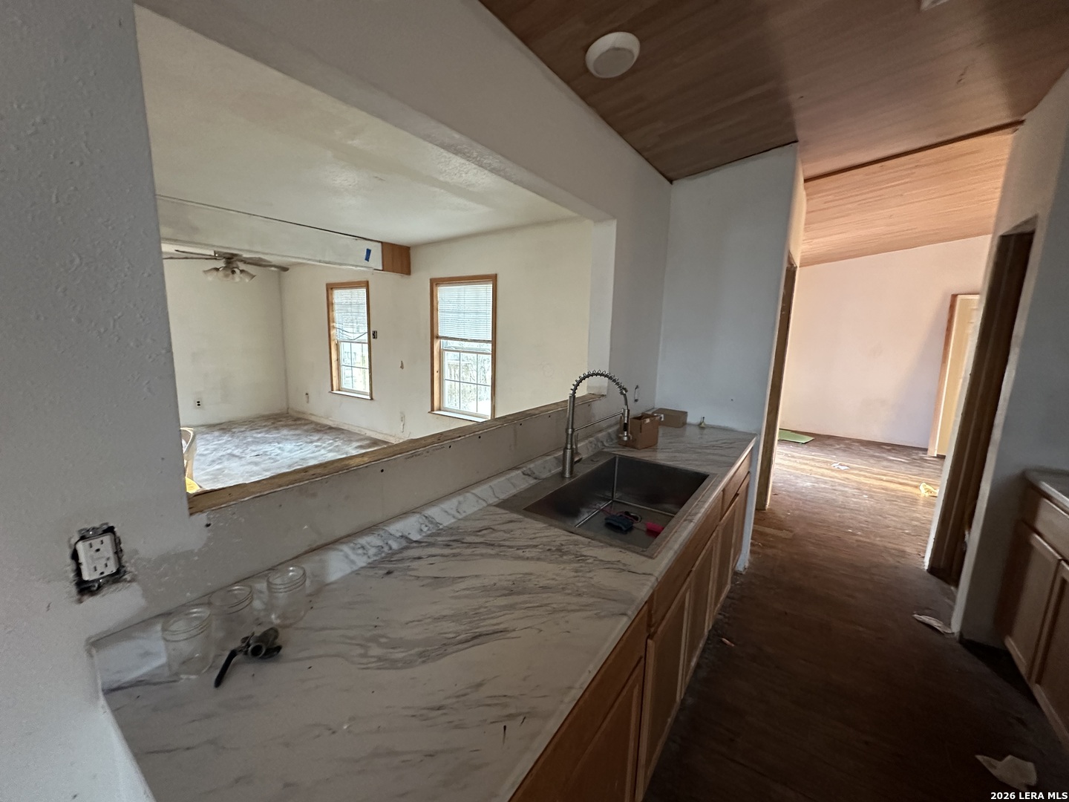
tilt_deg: -9.9
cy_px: 401
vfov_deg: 85.7
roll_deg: -2.0
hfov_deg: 102.1
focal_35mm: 14
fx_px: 432
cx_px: 534
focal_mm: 2.22
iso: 800
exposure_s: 1/60
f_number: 2.2
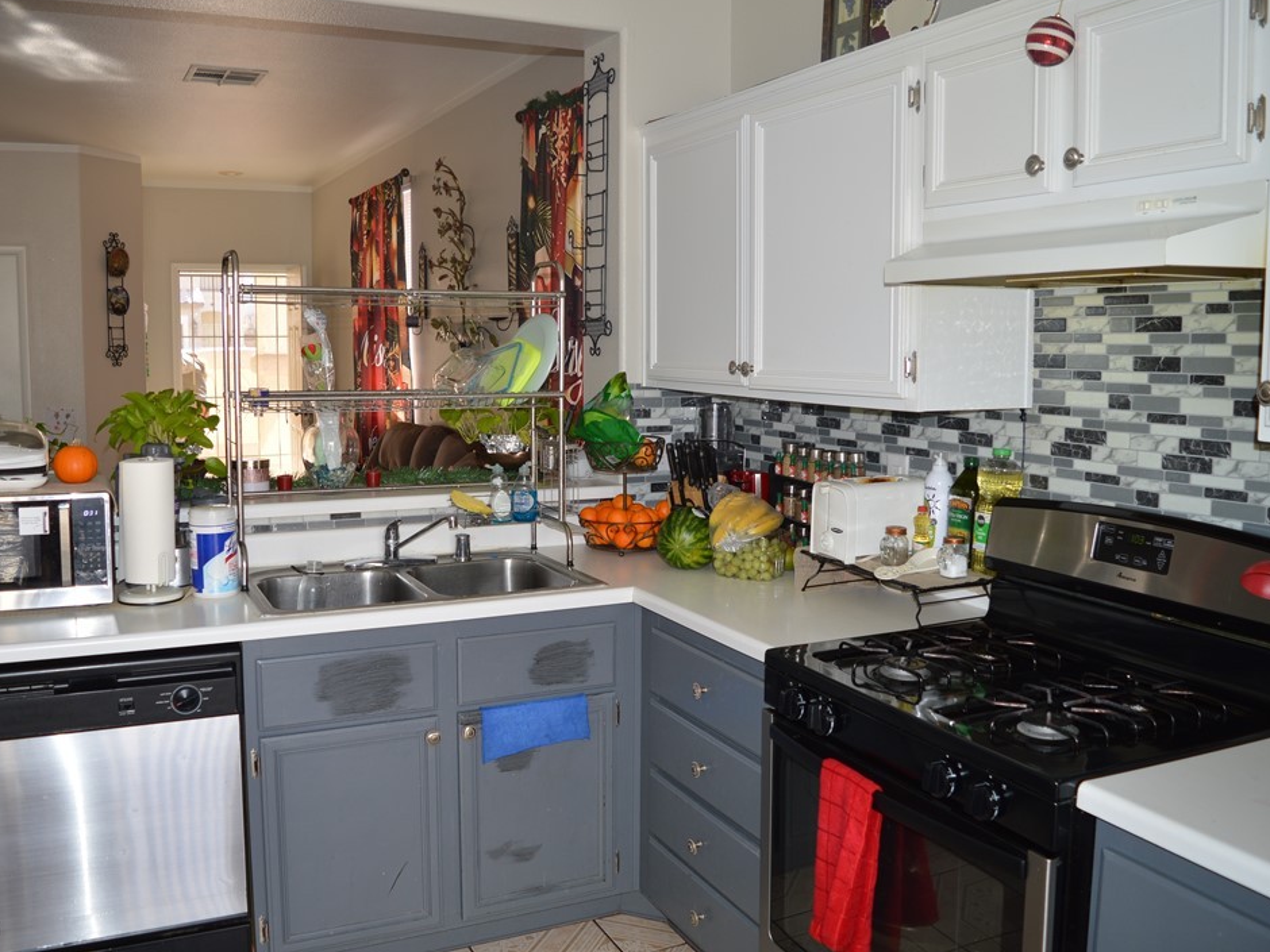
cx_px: 605
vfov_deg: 46.8
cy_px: 467
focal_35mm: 30
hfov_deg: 59.9
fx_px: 1101
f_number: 3.5
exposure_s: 1/60
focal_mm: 18
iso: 100
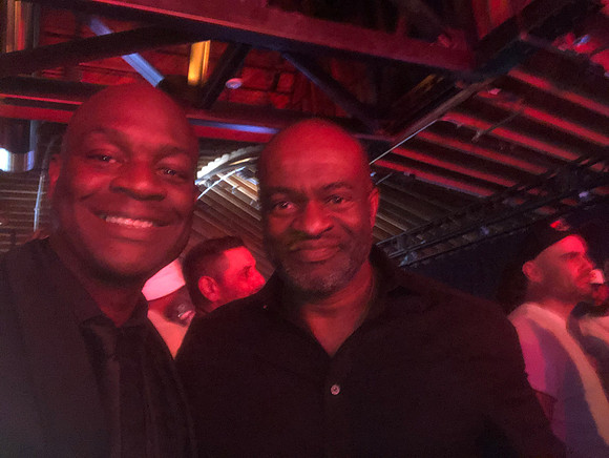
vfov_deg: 44.2
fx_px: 563
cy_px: 229
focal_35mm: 32
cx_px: 304
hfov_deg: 56.8
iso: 640
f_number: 2.2
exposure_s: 1/16
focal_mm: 2.87
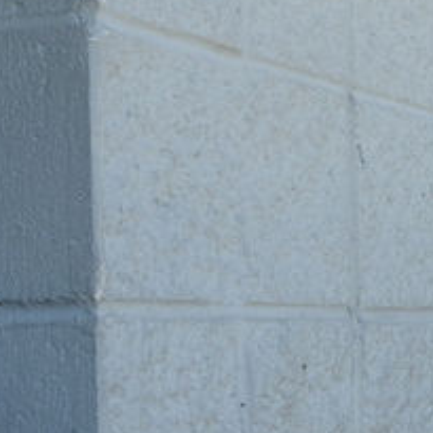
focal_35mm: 116
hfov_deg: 13.6
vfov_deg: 15.0
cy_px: 228
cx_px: 765
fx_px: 1642
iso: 800
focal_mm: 23.3
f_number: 14
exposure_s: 1/85
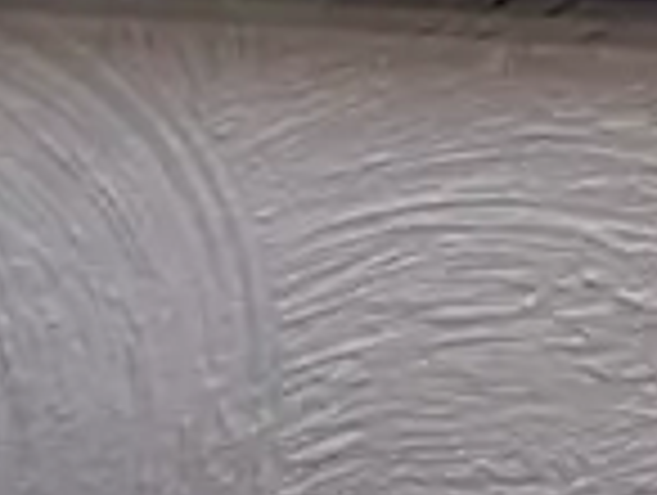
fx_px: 3194
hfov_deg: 9.7
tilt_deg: -33.1
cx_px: -1156
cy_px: 1012
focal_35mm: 168
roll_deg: -3.1
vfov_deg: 8.4
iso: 200
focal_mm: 6.86
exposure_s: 1/100
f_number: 1.78
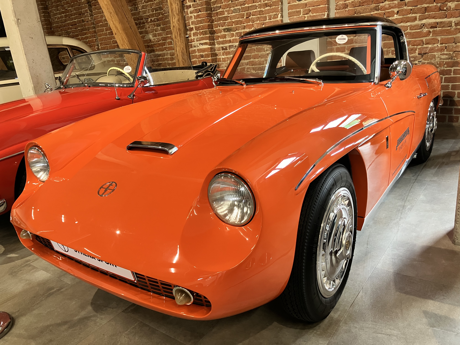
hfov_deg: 63.4
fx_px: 372
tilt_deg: -18.6
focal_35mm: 28
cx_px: 230
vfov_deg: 49.7
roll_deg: +7.0
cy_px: 172
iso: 125
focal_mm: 3.99
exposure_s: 1/60
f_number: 1.8
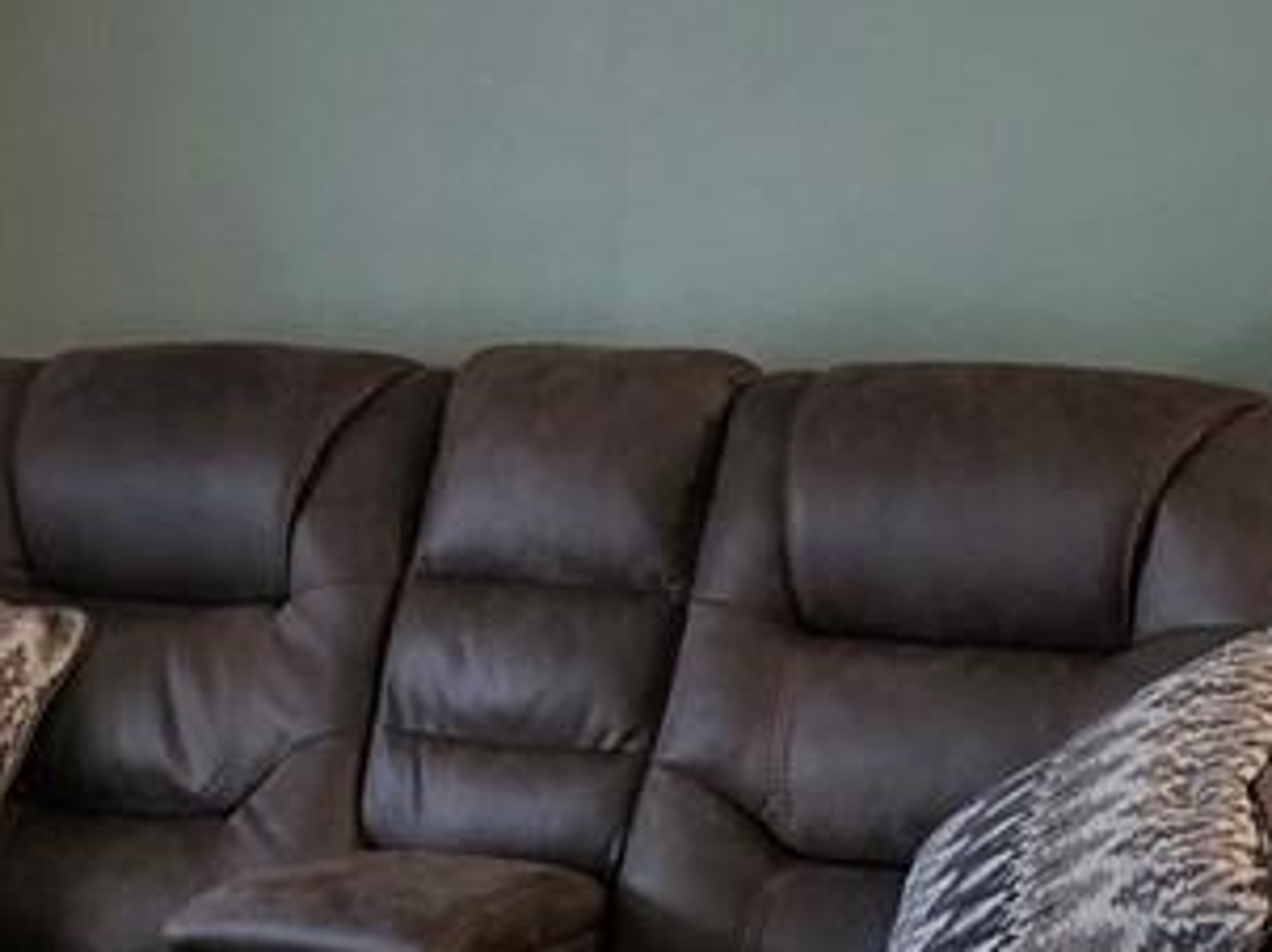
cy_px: 421
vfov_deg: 12.1
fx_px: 4479
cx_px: 459
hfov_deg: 16.1
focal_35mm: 122
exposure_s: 1/120
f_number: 1.7
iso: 1000
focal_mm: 6.3
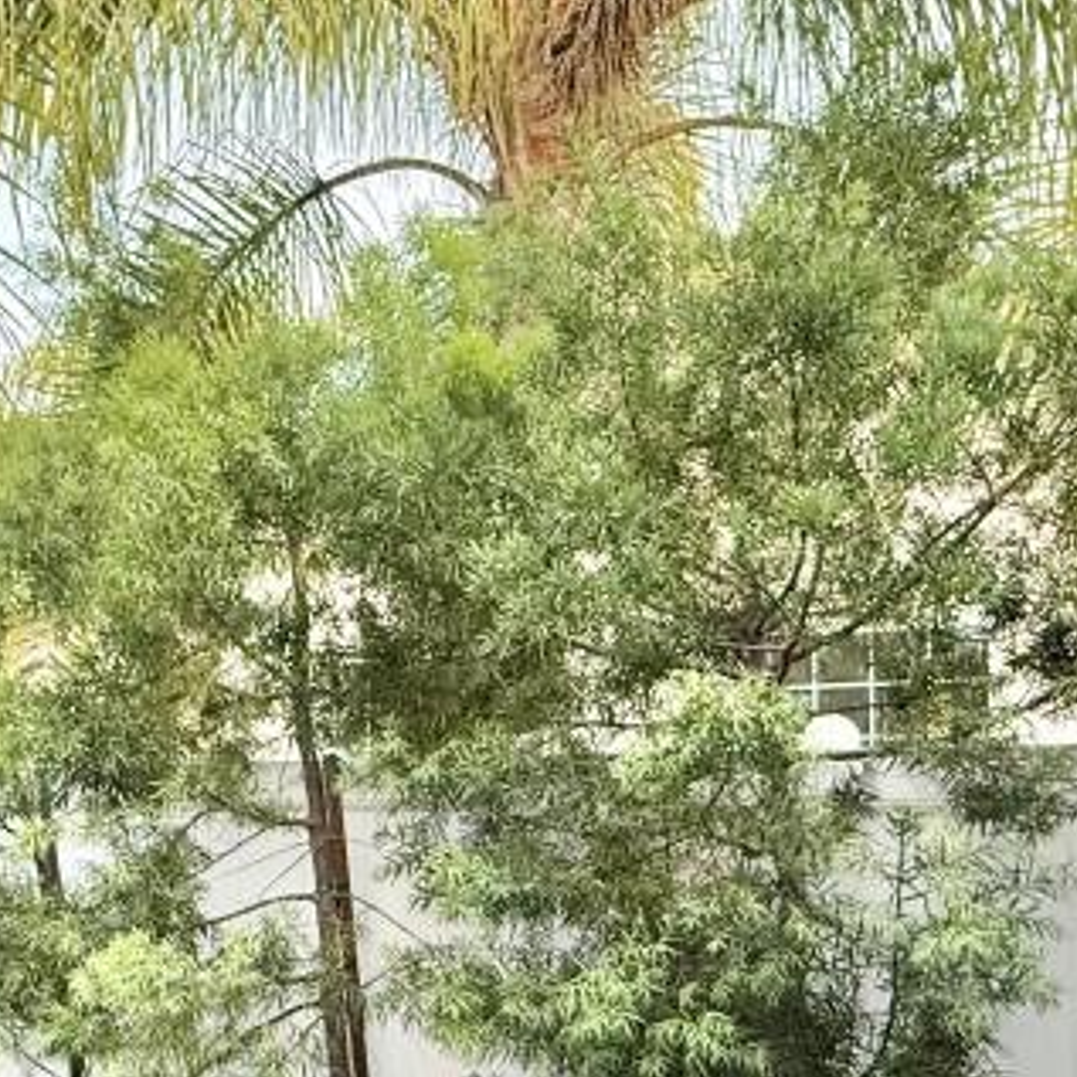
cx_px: 296
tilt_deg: +1.7
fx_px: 1408
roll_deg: +0.4
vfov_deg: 41.1
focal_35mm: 40
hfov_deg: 40.9
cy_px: 754
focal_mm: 2.22
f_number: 2.2
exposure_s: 1/61
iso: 320
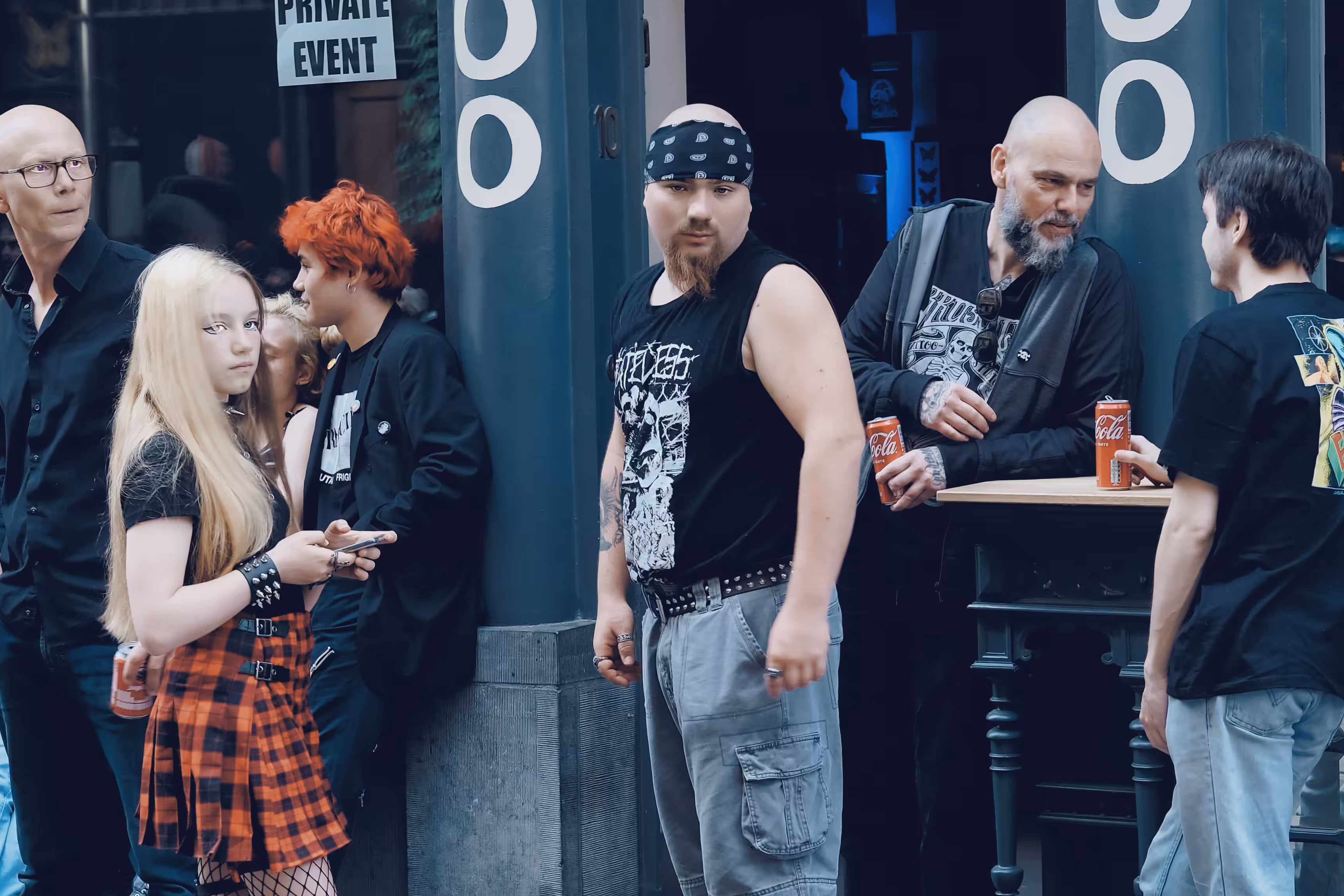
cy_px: 616
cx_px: 782
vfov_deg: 14.7
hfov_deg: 21.9
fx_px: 3472
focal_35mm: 93
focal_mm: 35
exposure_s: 1/70
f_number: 5
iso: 400
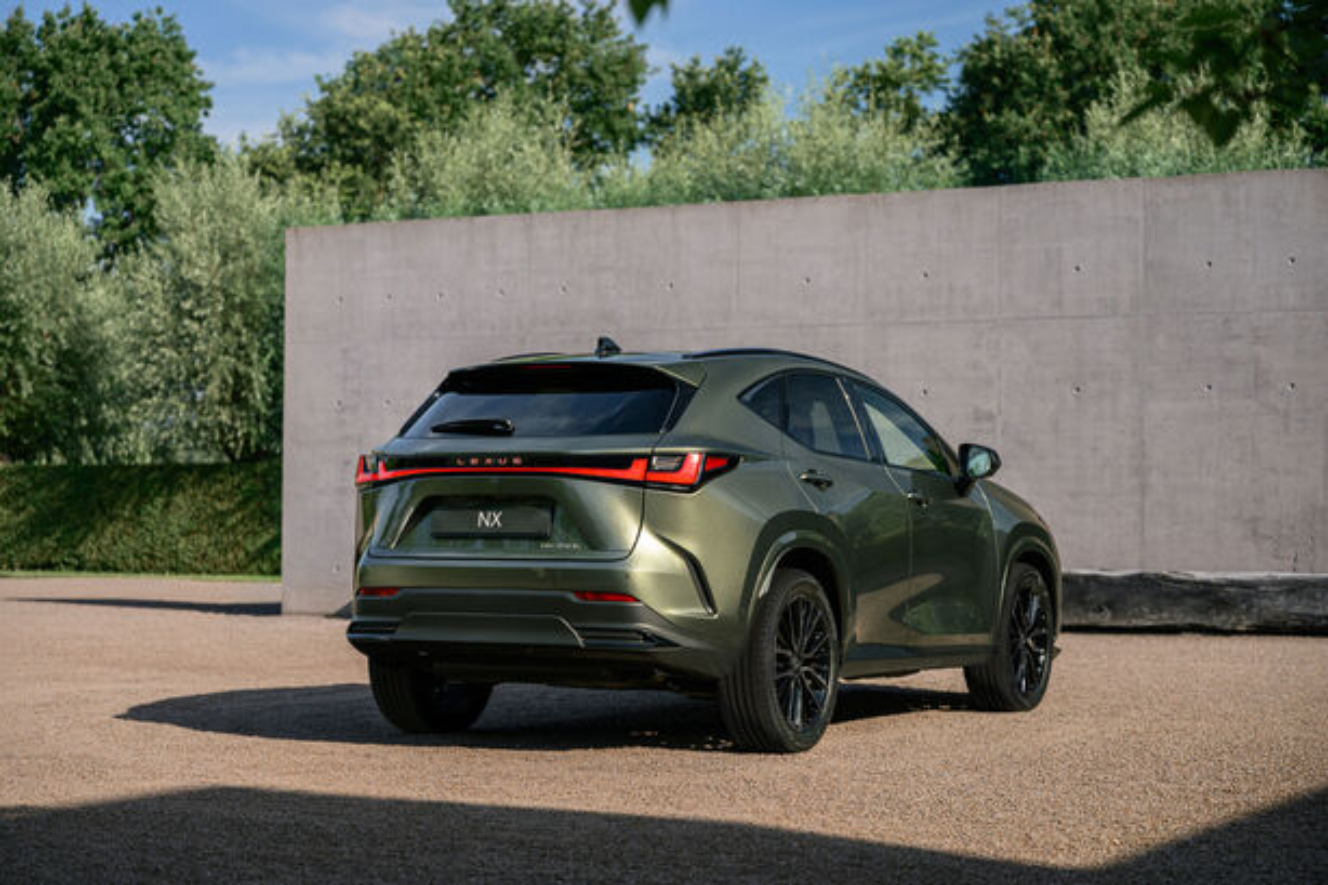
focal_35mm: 70
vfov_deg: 19.4
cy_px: 442
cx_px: 664
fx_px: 2581
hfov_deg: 28.9
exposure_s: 1/1000
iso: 160
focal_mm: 70
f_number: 3.2
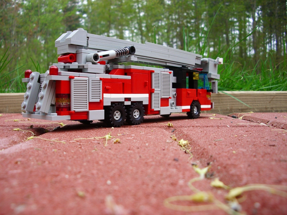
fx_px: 290
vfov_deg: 40.7
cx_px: 144
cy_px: 108
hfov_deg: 52.6
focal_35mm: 35
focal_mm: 5.8
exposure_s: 1/100
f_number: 2.6
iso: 100
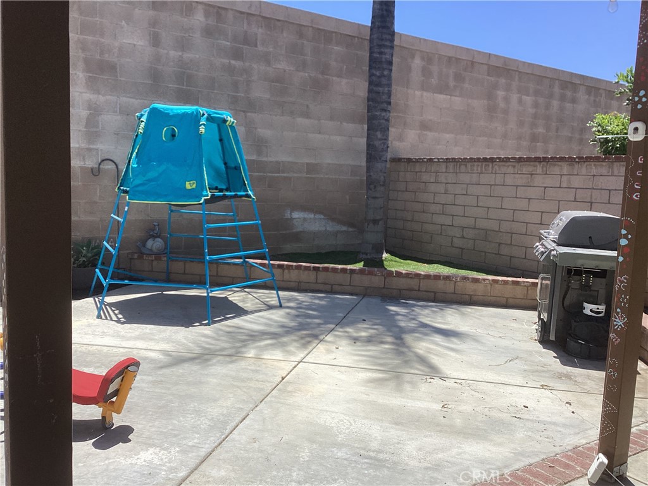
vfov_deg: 45.4
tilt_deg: -5.3
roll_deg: -2.4
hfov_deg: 58.4
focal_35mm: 31
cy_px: 243
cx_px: 324
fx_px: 580
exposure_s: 1/1359
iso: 25
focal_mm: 3.3
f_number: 2.4
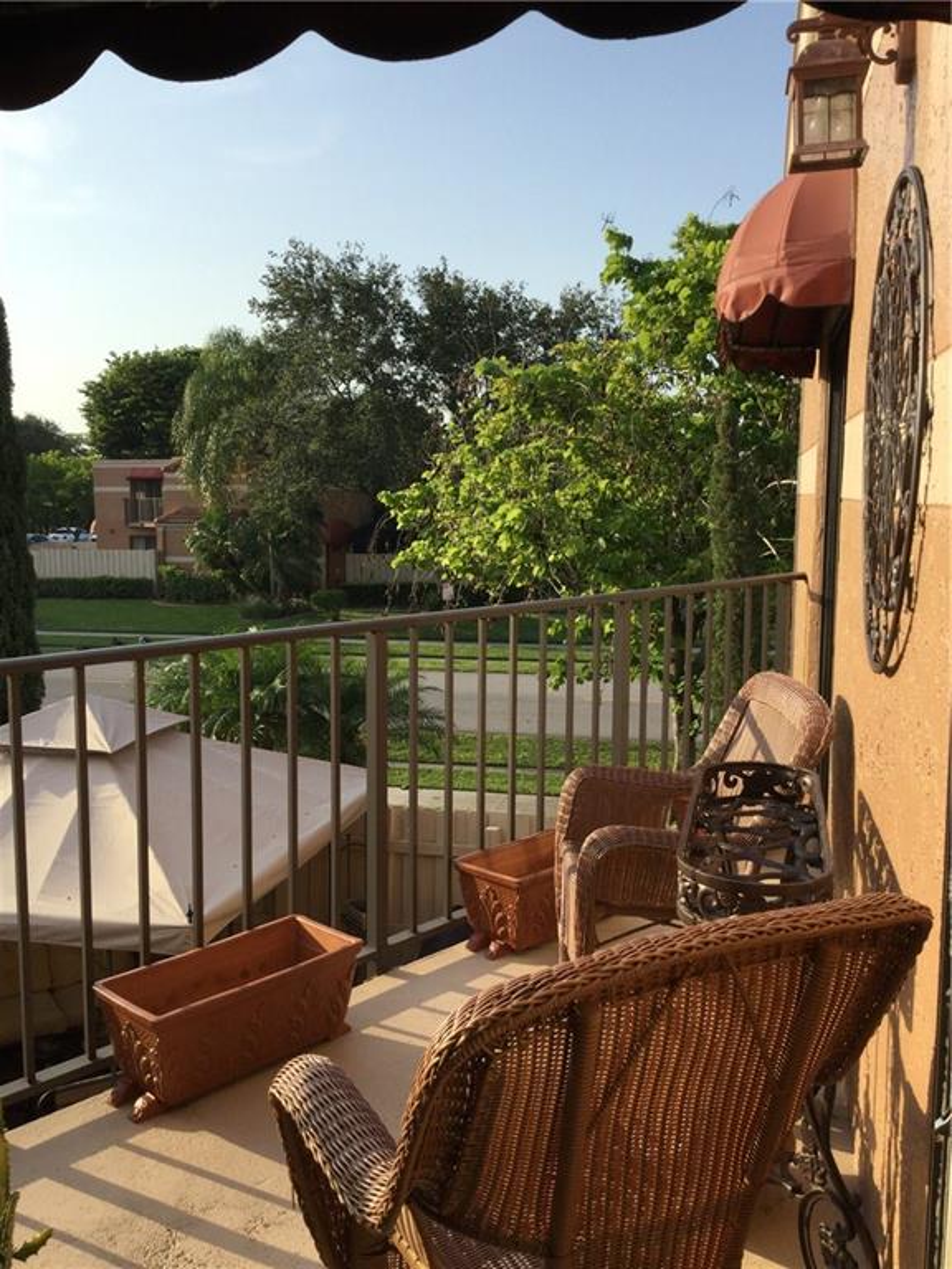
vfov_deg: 58.4
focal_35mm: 31
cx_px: 476
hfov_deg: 45.4
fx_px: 1137
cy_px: 634
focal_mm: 3.3
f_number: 2.4
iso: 25
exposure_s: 1/886
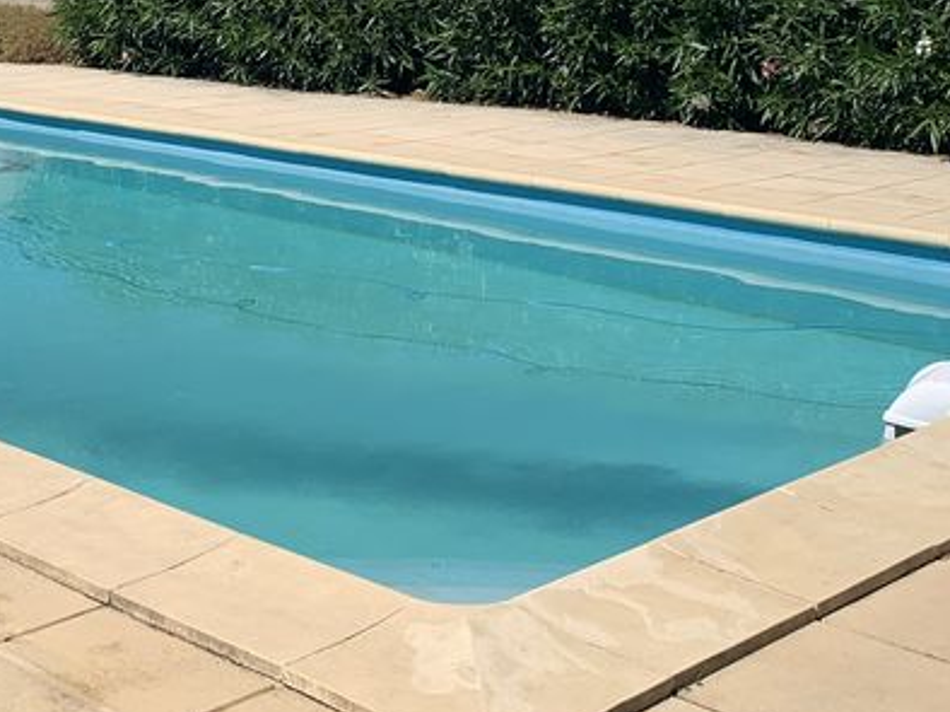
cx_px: 152
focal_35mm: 66
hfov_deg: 28.6
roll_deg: +0.3
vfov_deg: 21.2
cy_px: -46
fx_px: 1810
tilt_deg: -2.2
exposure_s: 1/3788
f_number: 1.8
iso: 25
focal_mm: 4.25
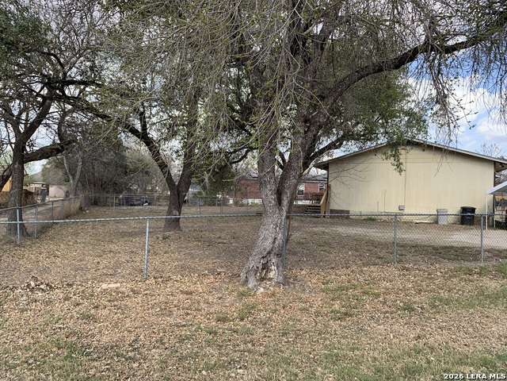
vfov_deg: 53.1
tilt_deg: +0.1
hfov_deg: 67.3
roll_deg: -2.2
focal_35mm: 26
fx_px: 381
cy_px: 190
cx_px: 254
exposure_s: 1/656
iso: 25
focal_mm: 4.25
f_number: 1.8
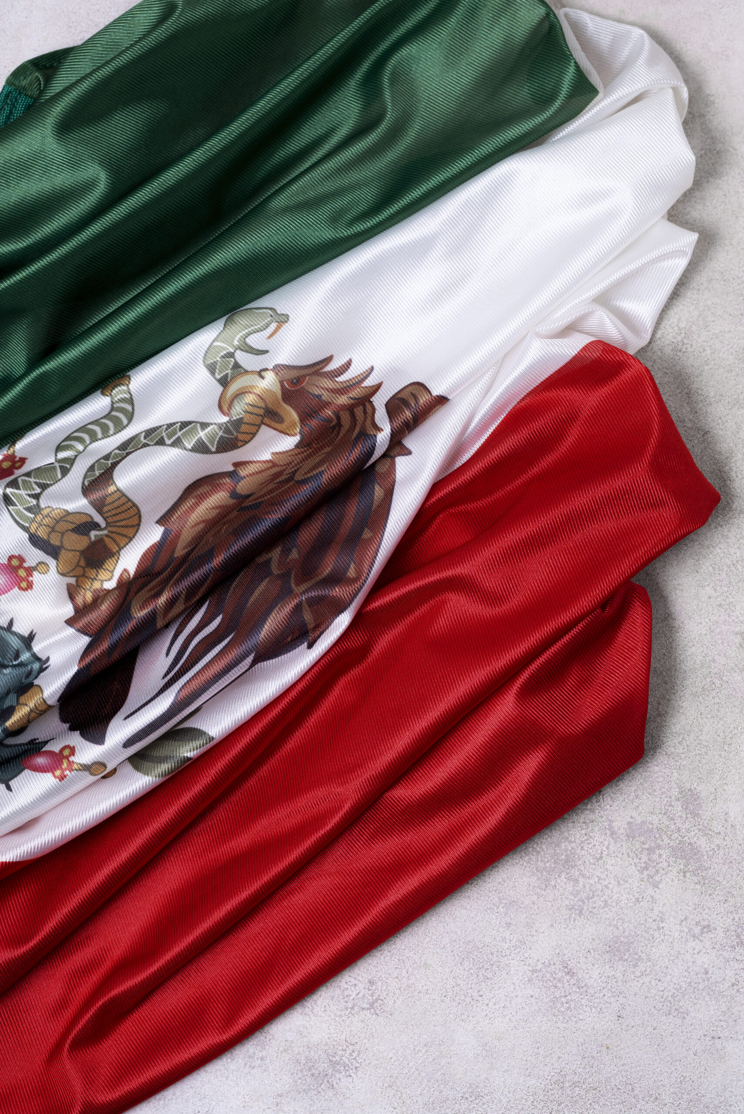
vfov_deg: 39.6
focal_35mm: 50
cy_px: 557
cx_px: 372
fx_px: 1548
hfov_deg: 27.0
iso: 200
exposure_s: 1/125
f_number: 8
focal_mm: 50
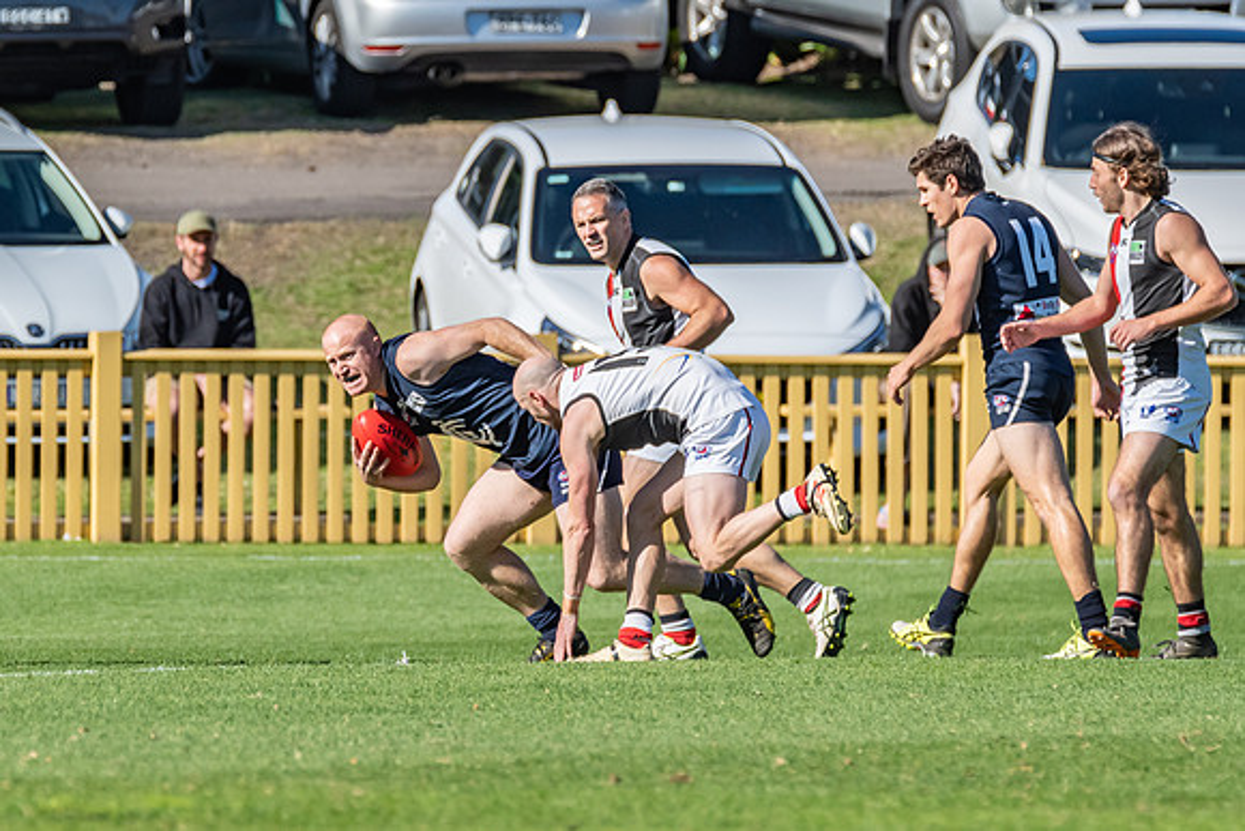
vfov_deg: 1.6
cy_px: 354
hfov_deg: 2.4
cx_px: 476
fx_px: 30014
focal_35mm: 868
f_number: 10
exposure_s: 1/2500
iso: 800
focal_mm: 460
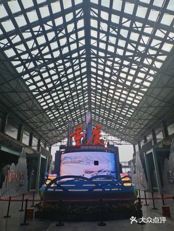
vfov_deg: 76.4
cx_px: 87
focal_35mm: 22
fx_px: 147
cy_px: 116
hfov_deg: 61.1
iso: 50
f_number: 1.79
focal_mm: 4.71
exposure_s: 1/1250
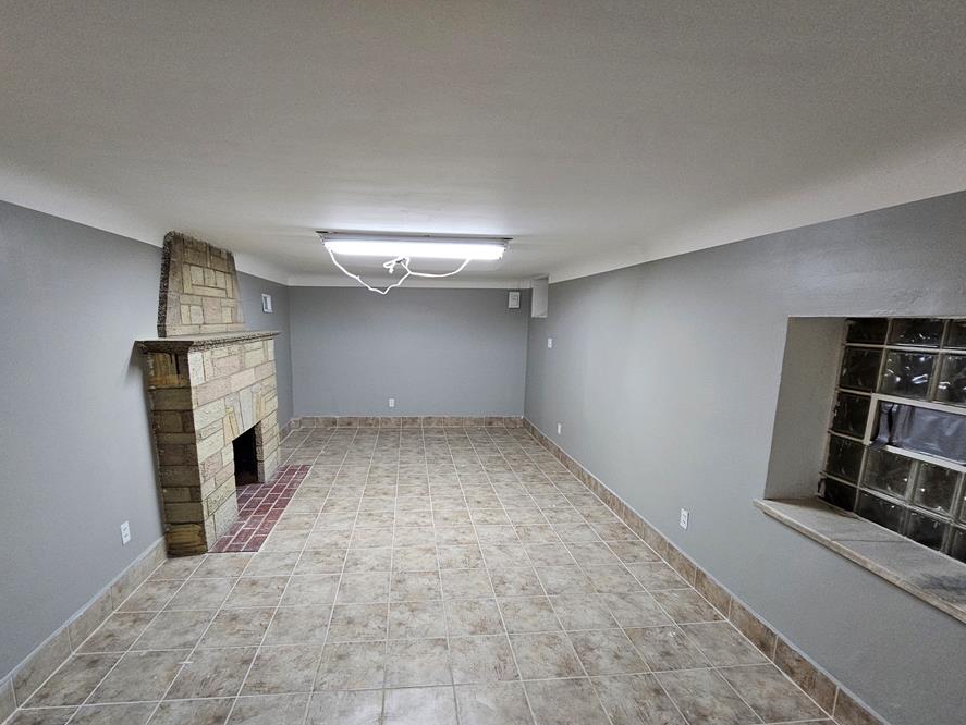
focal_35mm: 15
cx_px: 452
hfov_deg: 98.0
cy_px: 402
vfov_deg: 81.5
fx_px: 419
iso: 400
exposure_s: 1/60
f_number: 2.2
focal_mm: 2.2
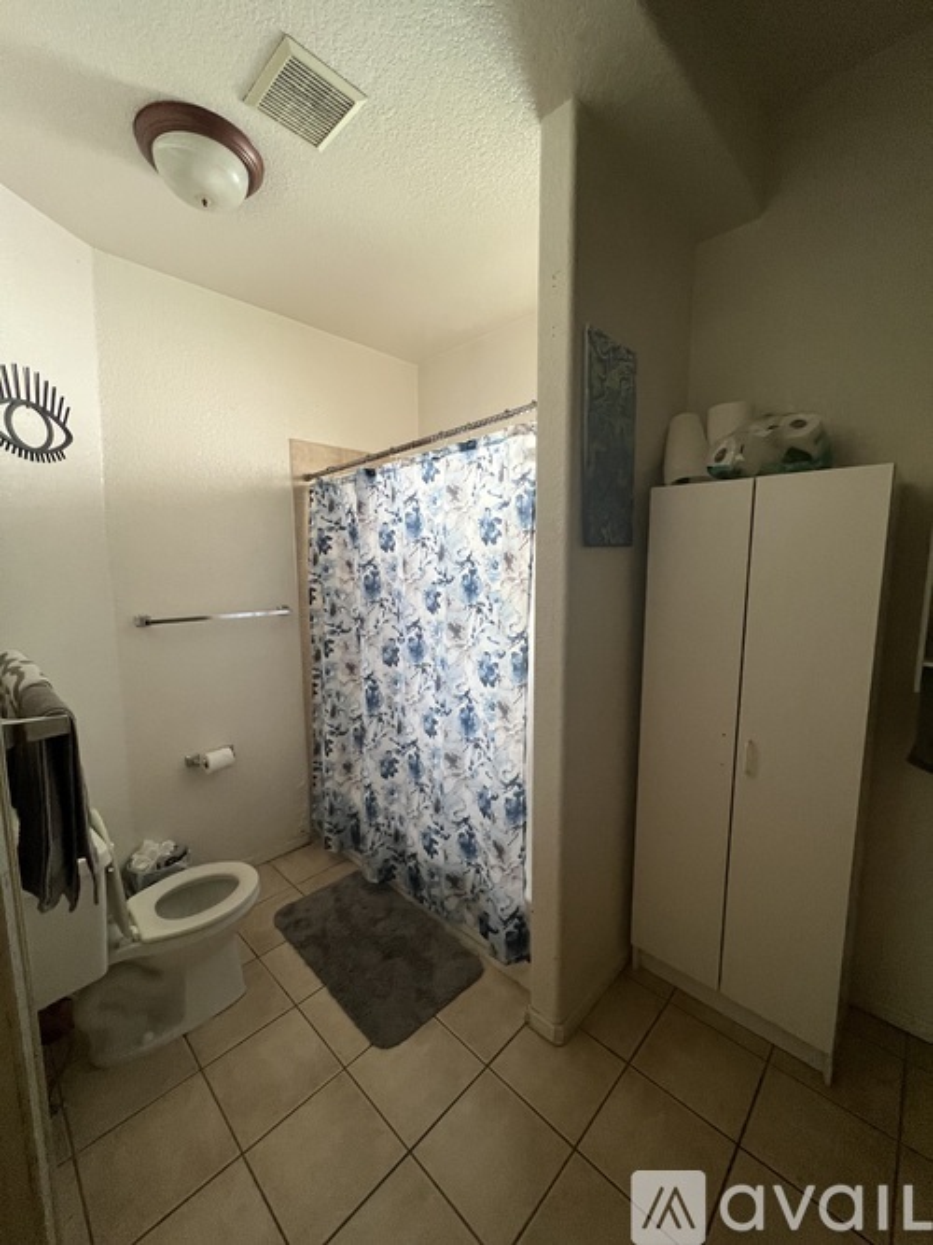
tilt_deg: -6.1
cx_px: 466
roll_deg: +1.0
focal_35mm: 13
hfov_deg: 89.9
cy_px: 622
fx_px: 467
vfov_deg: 106.2
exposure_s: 1/60
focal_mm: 1.57
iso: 400
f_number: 1.8
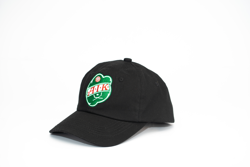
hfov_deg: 23.9
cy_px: 84
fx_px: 590
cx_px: 125
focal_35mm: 85
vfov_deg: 16.1
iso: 160
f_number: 5
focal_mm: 85
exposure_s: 1/200
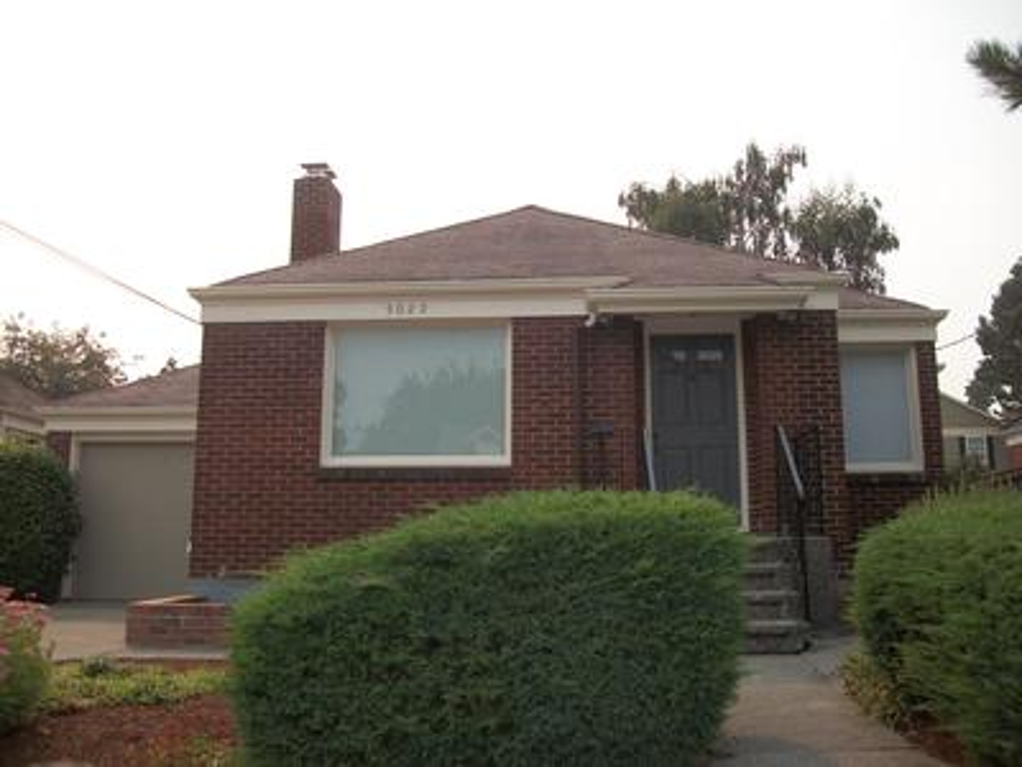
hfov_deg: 56.8
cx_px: 511
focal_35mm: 32
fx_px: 945
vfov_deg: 44.2
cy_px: 384
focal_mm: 5.7
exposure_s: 1/1000
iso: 80
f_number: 2.9
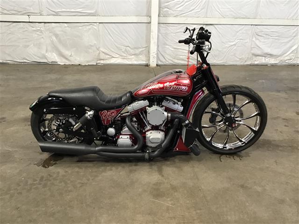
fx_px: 268
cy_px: 112
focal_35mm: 31
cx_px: 150
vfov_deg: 45.4
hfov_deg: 58.4
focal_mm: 3.3
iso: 80
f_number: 2.4
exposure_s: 1/30
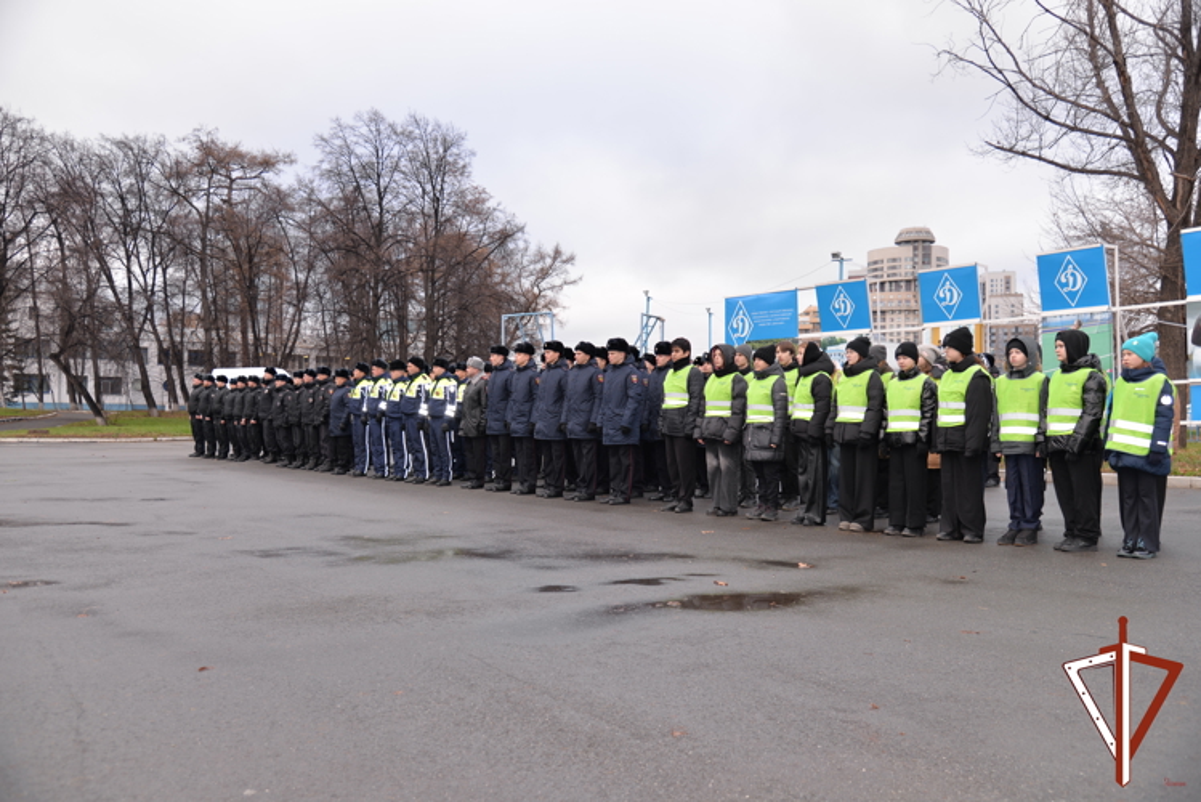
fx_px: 1035
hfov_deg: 60.3
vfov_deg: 42.4
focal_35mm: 31
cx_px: 600
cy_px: 401
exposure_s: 1/160
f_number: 4
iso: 200
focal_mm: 31
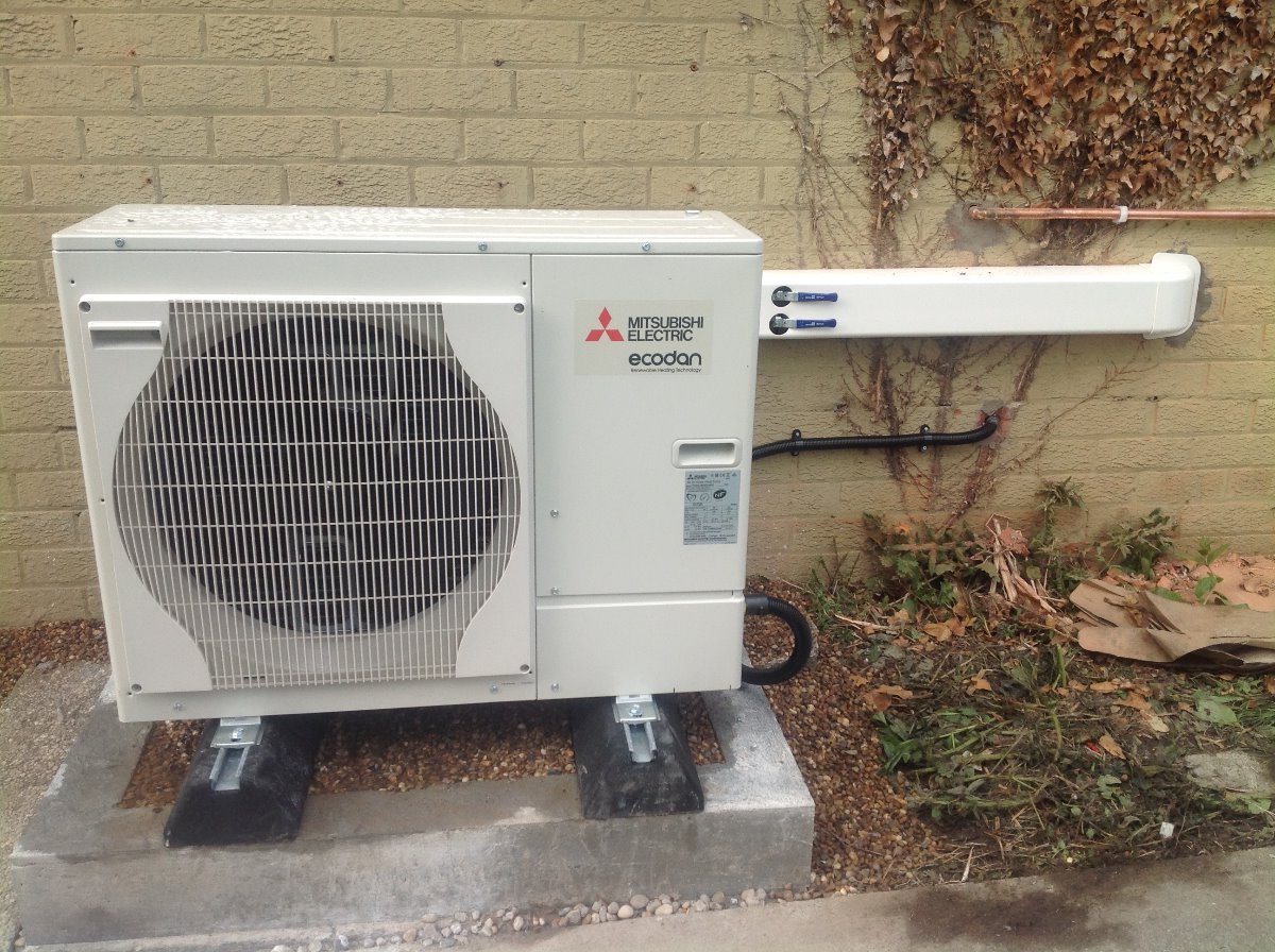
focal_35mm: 35
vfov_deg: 40.6
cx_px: 638
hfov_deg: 52.7
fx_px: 1287
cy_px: 476
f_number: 2.4
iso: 50
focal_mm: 4.28
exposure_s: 1/540
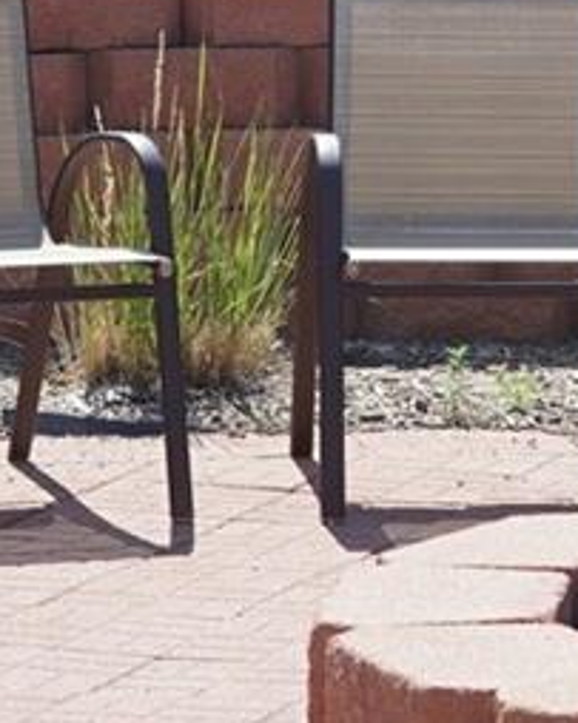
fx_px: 6333
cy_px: -71
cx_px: 974
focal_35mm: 296
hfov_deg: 5.2
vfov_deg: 6.5
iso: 100
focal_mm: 50
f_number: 7.1
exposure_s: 1/200
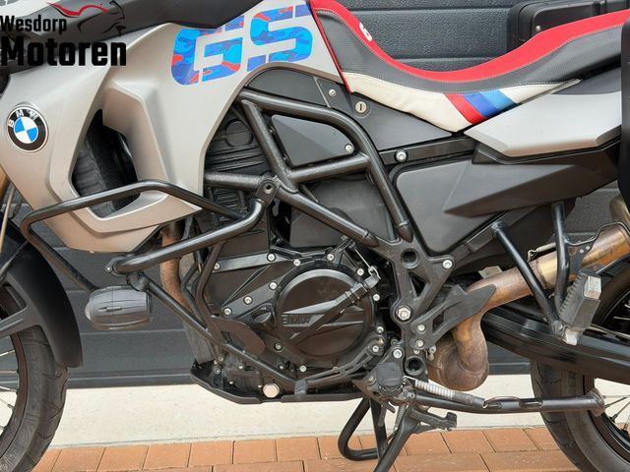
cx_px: 315
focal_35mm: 48
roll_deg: +1.5
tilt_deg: -14.8
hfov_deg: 39.7
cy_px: 236
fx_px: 874
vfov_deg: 30.3
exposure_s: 1/400
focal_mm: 6.76
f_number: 1.78
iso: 80
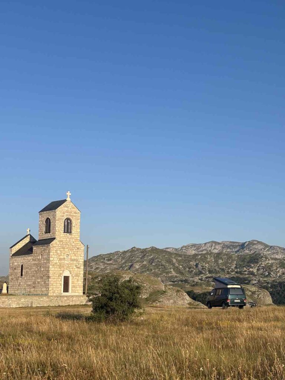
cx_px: 142
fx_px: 571
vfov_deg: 36.8
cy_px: 190
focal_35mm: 52
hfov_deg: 28.0
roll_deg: -0.6
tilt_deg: +9.0
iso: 40
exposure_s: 1/2342
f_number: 1.6
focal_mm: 5.96
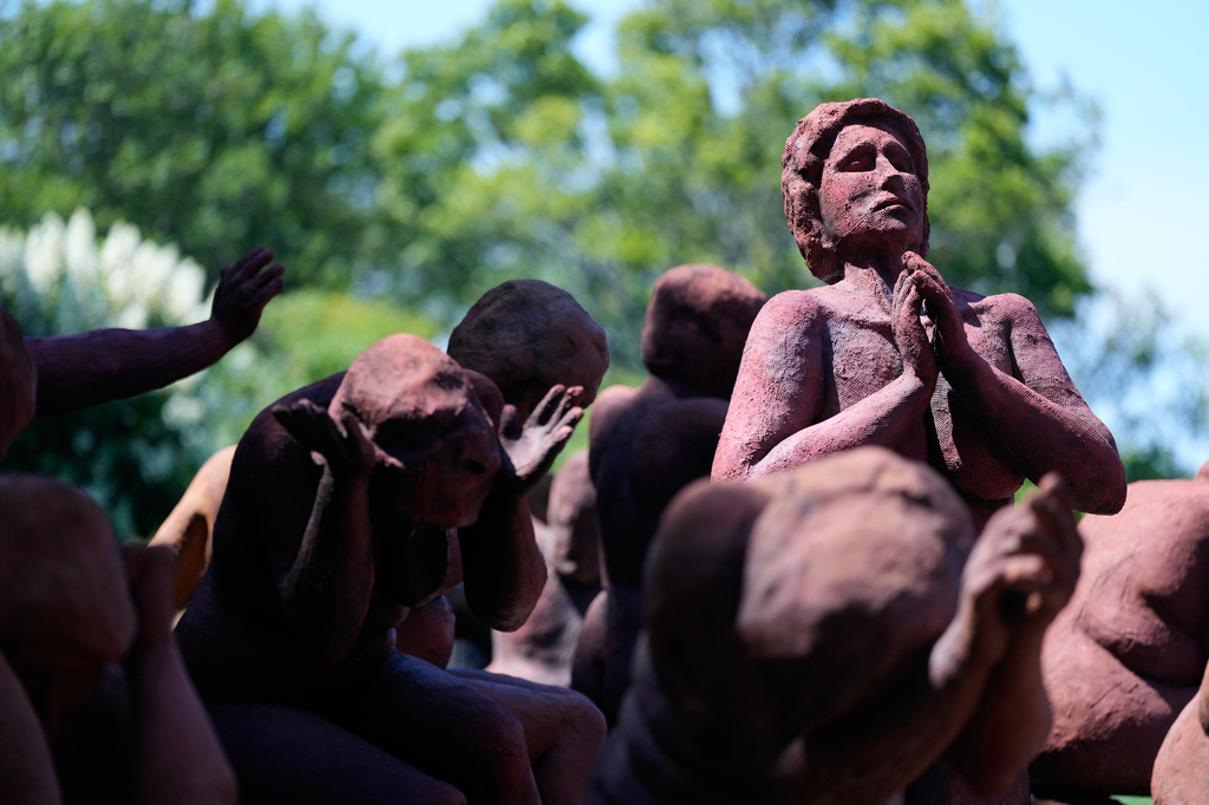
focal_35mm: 167
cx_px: 604
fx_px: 5606
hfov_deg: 12.3
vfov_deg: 8.2
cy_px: 402
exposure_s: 1/3200
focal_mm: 167
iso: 400
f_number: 2.8
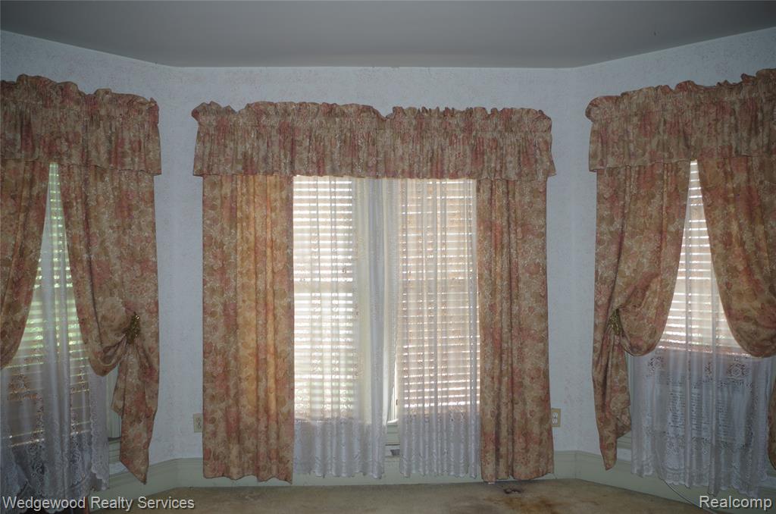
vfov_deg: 43.4
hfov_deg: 62.0
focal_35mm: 30
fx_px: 645
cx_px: 388
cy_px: 257
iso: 100
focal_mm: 20
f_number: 4
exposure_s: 1/20
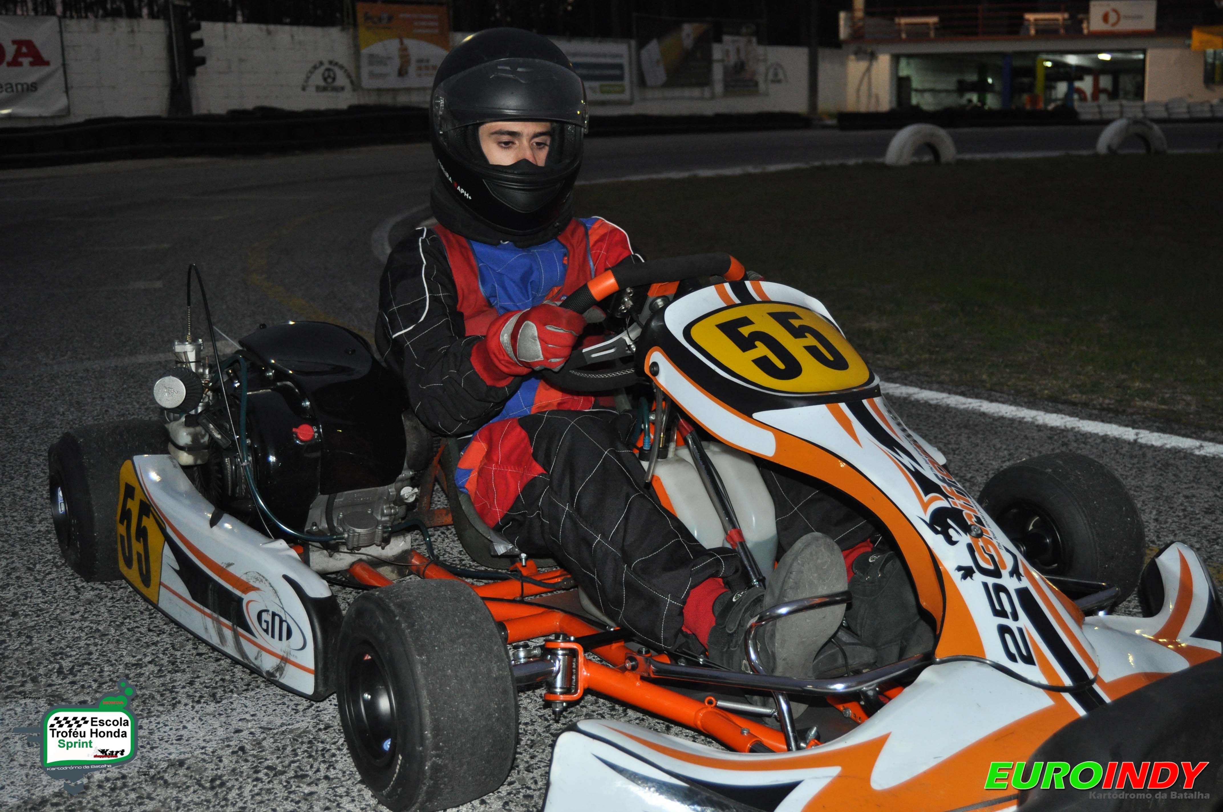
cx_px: 612
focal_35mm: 42
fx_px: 1425
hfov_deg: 46.4
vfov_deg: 31.8
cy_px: 406
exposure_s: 1/60
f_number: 4
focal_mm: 28
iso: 800
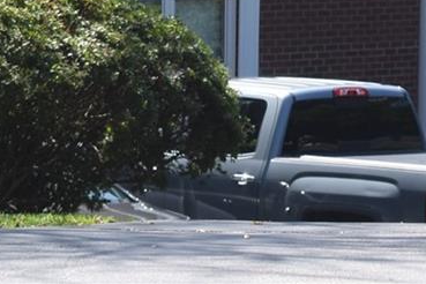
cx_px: 435
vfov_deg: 3.1
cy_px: -503
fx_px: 5123
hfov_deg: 4.8
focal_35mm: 433
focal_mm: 52
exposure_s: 1/250
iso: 200
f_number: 8
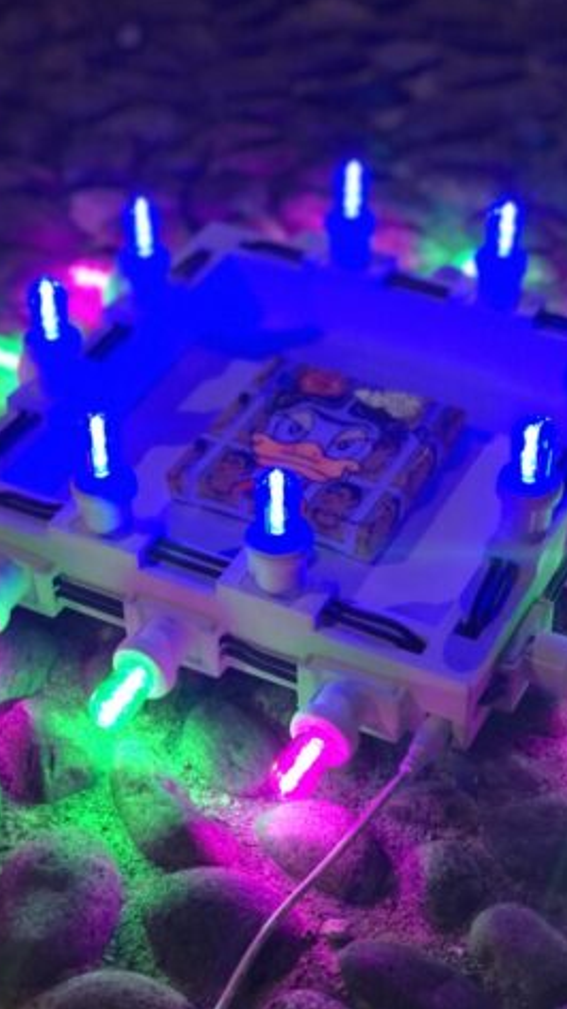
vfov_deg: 33.3
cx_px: 315
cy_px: 499
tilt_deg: -40.4
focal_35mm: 63
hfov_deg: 19.1
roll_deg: -3.7
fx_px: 1684
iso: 250
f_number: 2.8
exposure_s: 1/30
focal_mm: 6.6
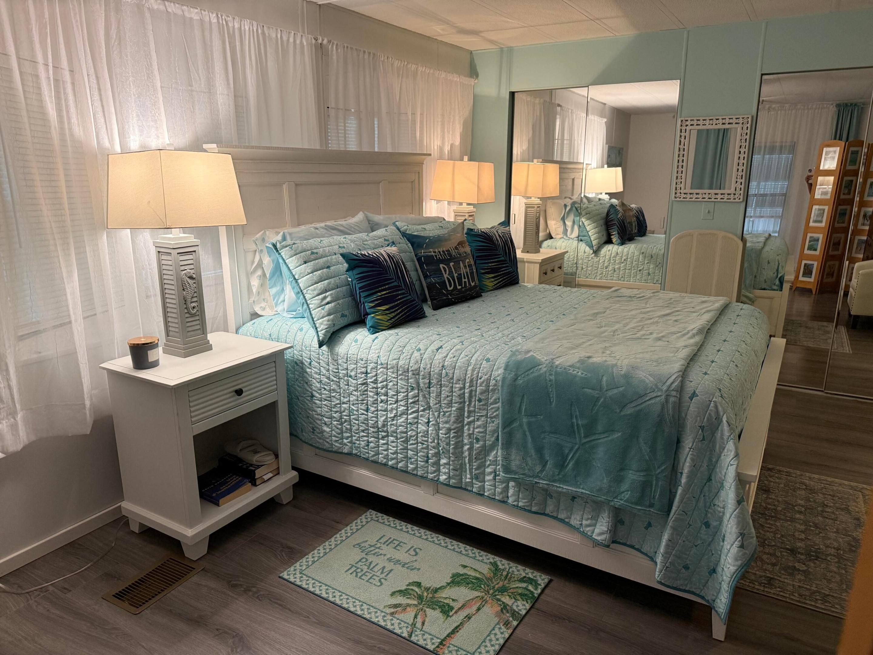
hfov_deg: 71.6
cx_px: 436
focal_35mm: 24
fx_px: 605
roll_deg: +0.7
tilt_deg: -14.2
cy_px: 328
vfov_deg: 56.8
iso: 320
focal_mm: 6.76
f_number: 1.78
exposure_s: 1/60
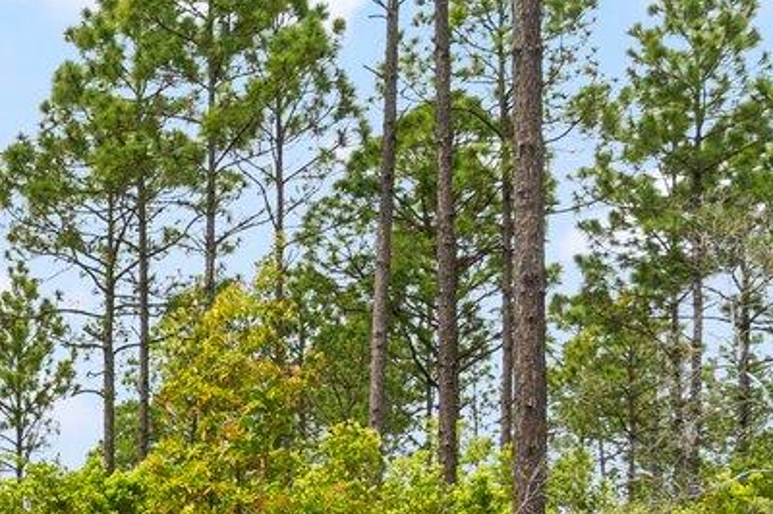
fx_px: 1814
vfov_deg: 15.3
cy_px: 695
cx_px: -325
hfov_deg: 21.0
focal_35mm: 85
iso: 400
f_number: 8
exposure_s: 1/200
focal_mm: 11
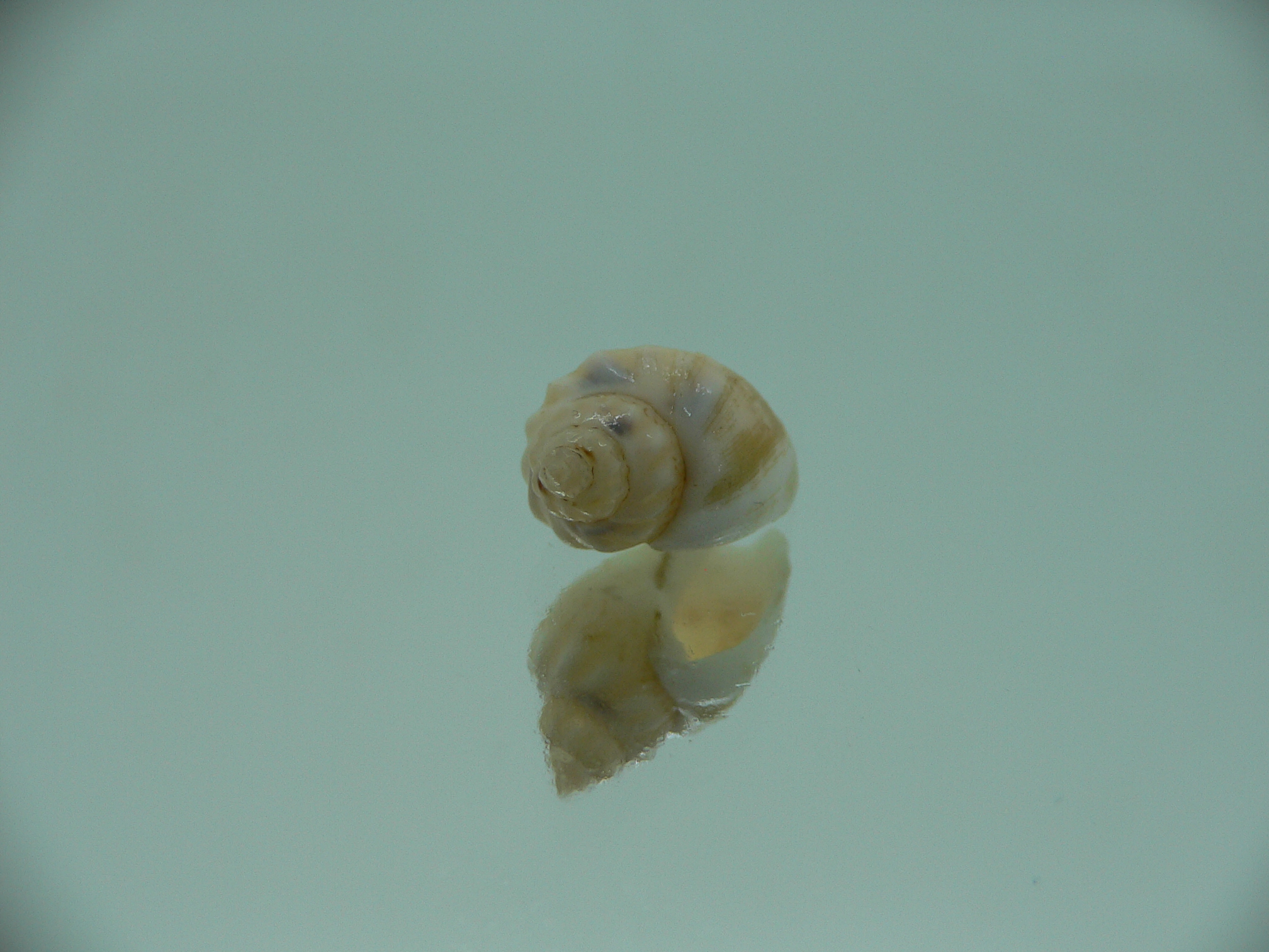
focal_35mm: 35
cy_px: 476
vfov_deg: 40.7
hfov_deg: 52.6
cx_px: 634
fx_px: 1283
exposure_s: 1/80
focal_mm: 4.6
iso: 80
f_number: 2.8
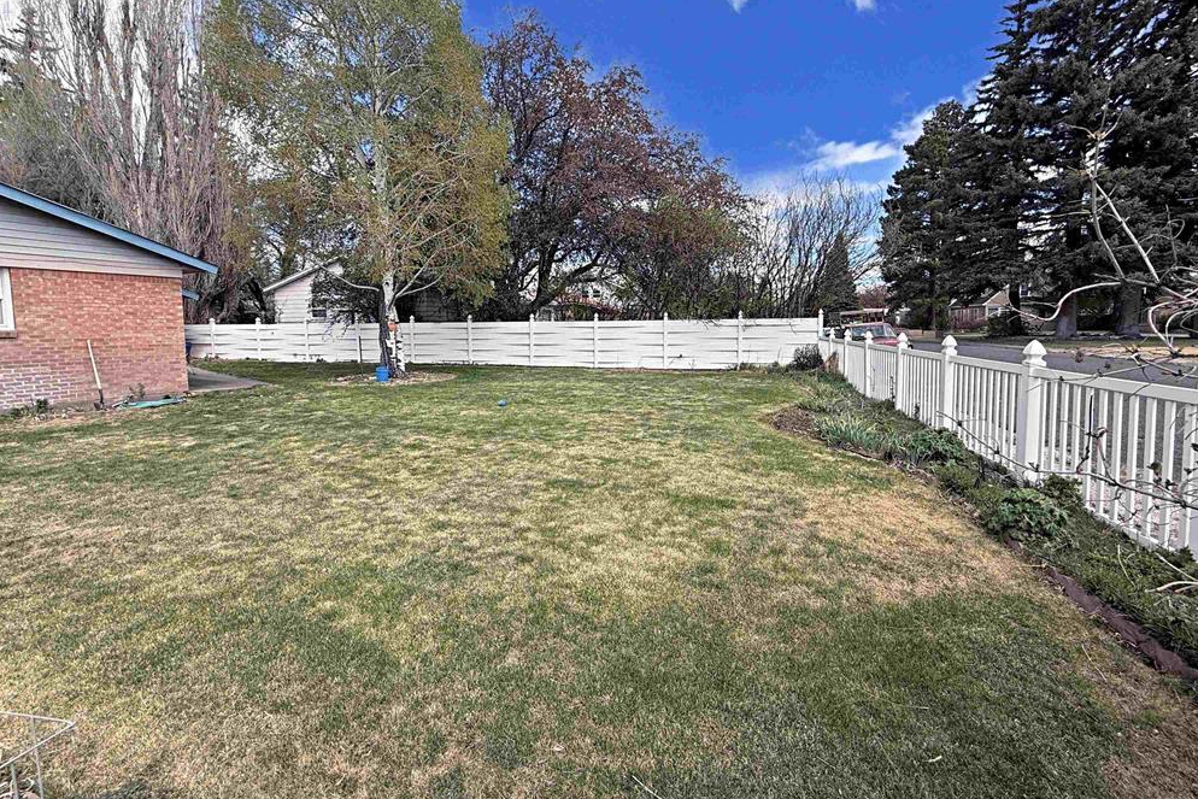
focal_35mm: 15
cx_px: 613
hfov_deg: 100.4
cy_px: 363
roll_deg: +1.1
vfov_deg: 77.2
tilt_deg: -4.1
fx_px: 499
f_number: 2.2
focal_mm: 2.22
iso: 40
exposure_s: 1/770
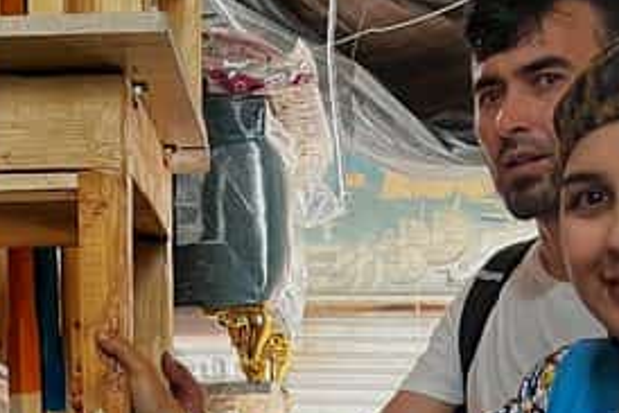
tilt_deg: -7.4
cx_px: 84
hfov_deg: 19.9
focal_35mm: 101
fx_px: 1737
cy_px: 842
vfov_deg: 12.0
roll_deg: +0.7
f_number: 1.6
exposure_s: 1/60
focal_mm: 5.1
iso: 160
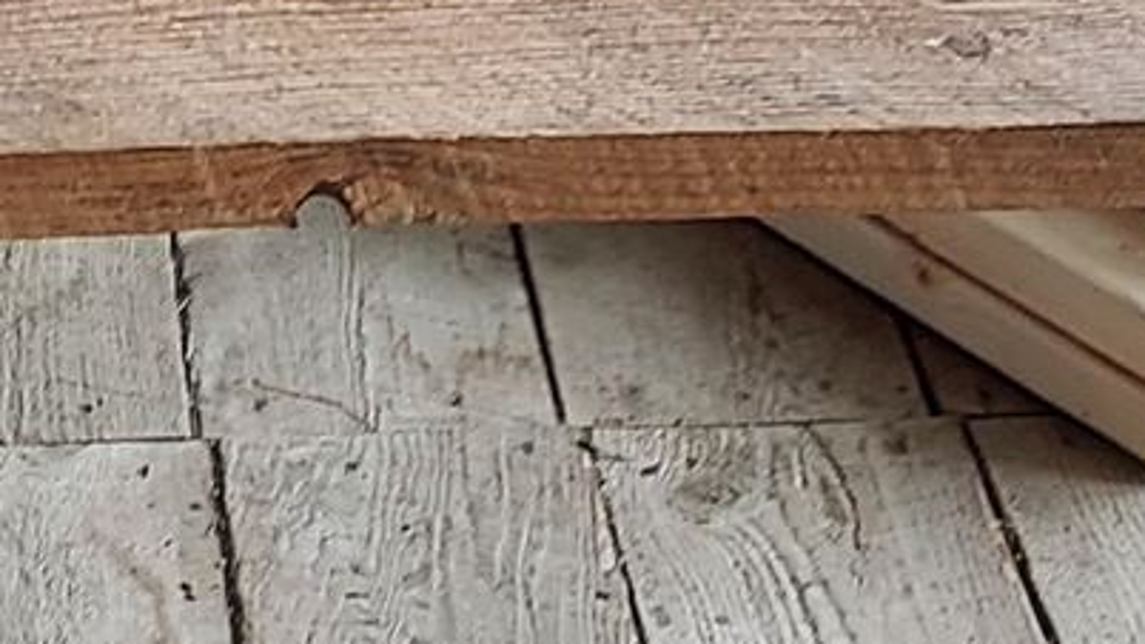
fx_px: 4554
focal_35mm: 150
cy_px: -1091
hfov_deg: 14.3
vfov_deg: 7.4
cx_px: 226
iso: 64
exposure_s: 1/60
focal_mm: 5.23
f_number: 1.8
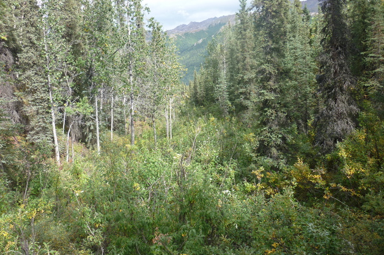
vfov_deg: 37.8
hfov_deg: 54.5
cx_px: 190
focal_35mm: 35
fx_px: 373
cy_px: 116
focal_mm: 5.5
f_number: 2.8
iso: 80
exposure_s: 1/320
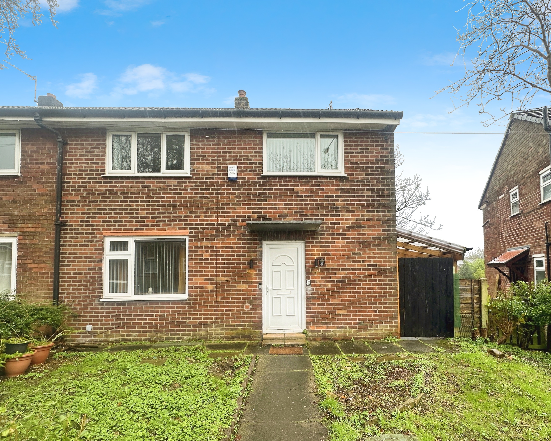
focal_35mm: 15
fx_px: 245
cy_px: 220
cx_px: 293
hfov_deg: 96.7
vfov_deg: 84.0
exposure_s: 1/139
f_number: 2.2
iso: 40
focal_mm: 2.22
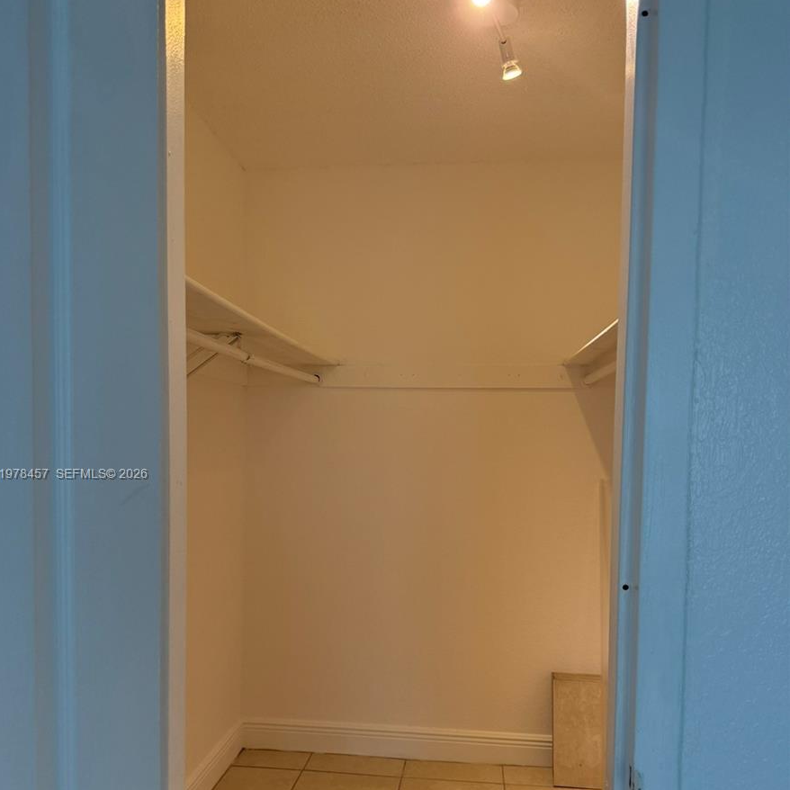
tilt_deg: -2.2
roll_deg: -0.9
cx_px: 386
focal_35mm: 29
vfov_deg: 55.2
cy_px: 475
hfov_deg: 55.6
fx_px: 749
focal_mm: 6.76
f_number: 1.78
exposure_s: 1/144
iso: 200
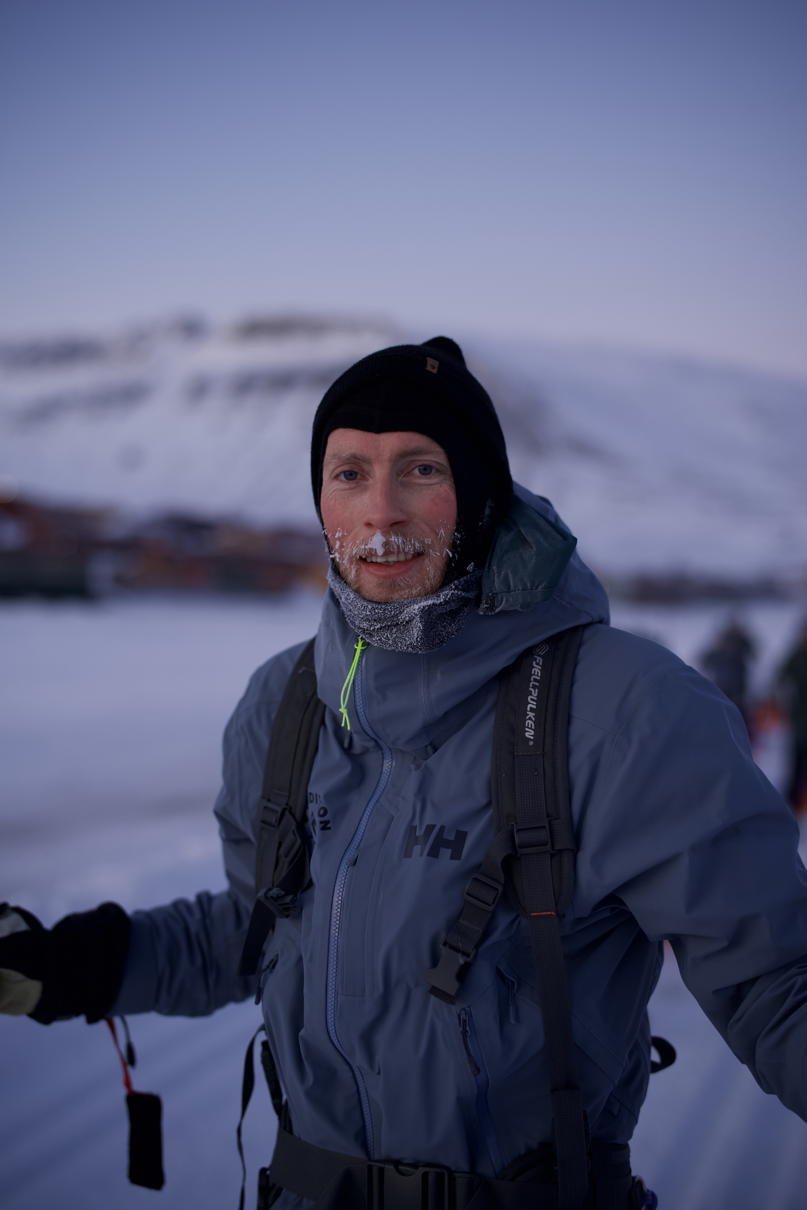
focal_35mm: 50
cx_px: 404
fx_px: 1681
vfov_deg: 39.6
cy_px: 605
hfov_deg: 27.0
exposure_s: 1/640
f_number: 1.8
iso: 500
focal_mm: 50
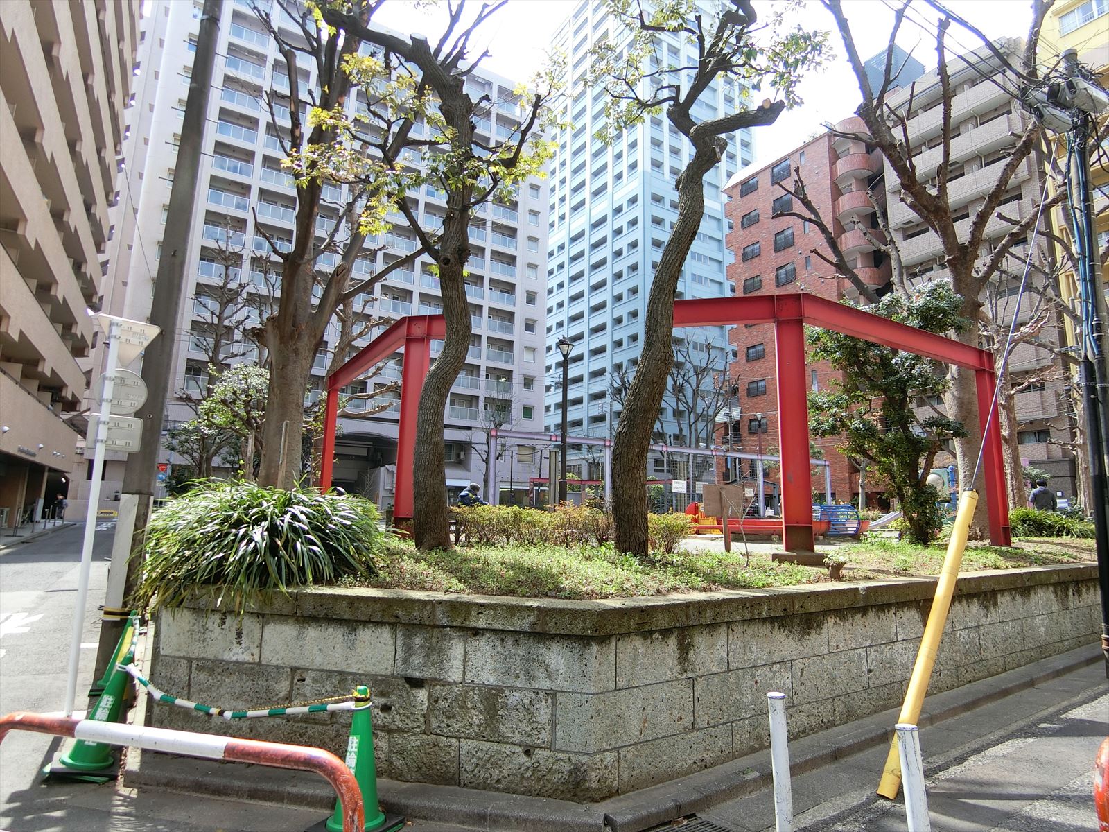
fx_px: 609
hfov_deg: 84.7
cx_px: 554
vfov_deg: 68.7
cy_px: 416
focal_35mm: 19
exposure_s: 1/400
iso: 80
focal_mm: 4.06
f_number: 2.7
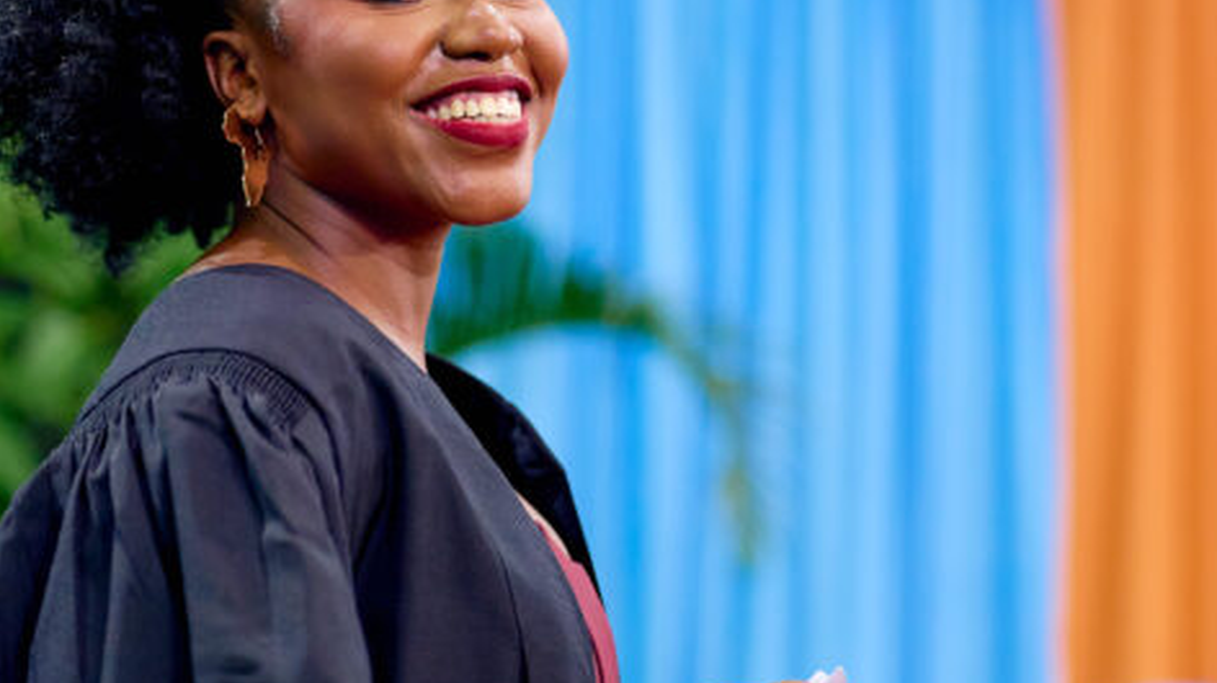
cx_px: 410
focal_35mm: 133
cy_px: 284
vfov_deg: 9.1
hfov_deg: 16.1
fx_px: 4290
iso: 4000
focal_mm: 78
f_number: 2.8
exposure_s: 1/320
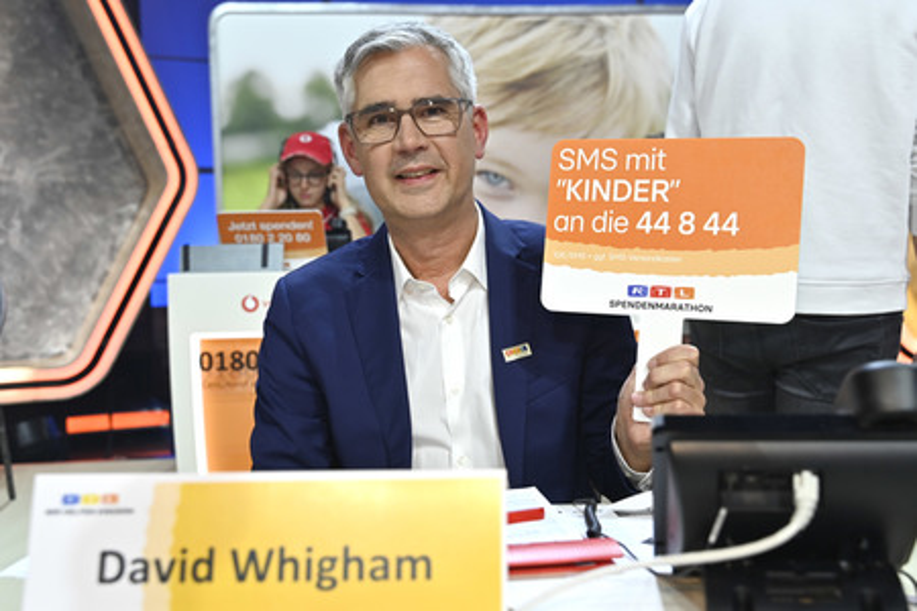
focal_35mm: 34
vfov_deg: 38.4
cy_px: 306
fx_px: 879
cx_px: 458
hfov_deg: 55.1
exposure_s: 1/200
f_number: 4
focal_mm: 34.5
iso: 800
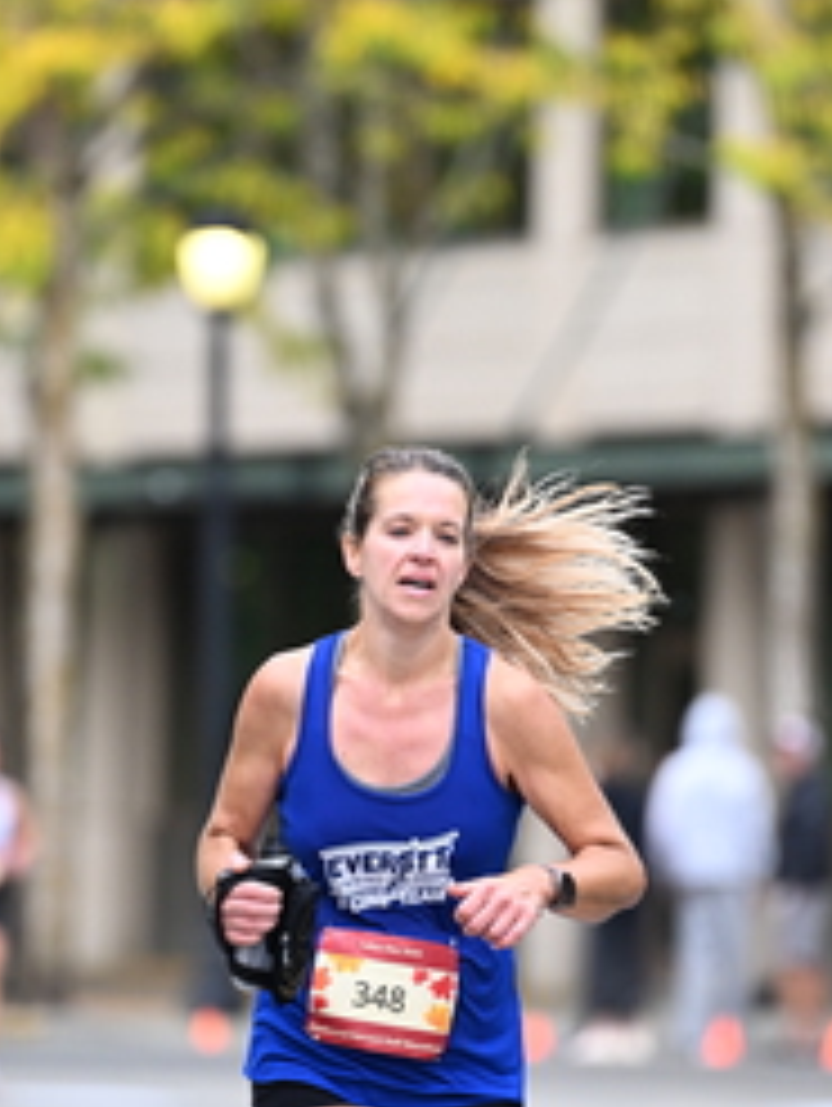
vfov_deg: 4.6
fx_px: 13756
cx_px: 403
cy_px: 630
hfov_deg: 3.5
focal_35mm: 430
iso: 1000
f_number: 2.8
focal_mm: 200
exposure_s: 1/1600
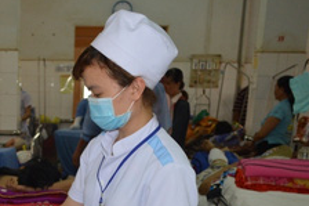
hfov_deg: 29.2
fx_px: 557
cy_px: 240
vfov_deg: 19.8
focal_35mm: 65
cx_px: 8
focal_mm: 18
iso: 720
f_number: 3.5
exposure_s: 1/60
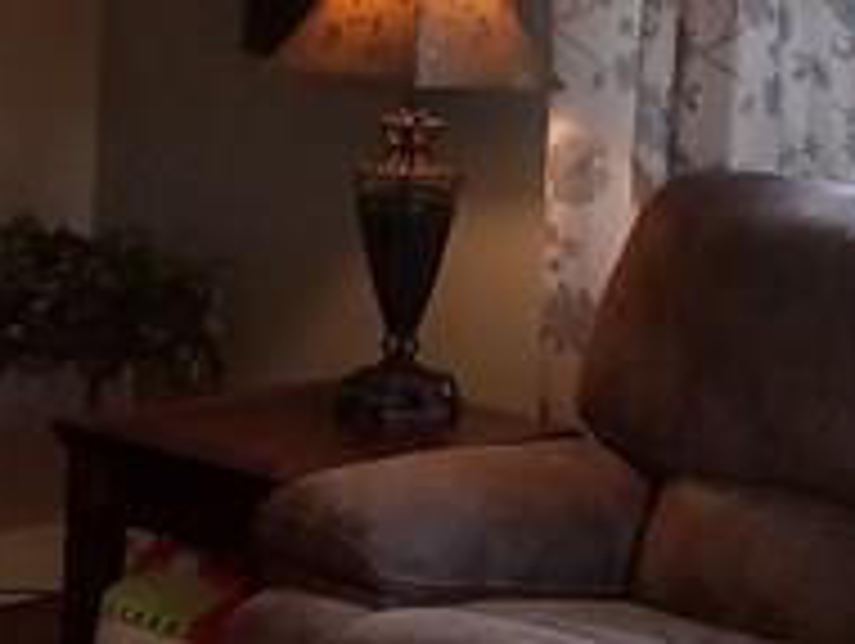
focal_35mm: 140
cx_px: 630
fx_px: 3462
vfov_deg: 10.2
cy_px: -396
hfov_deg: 14.0
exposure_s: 1/60
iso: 125
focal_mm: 4.2
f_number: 1.7
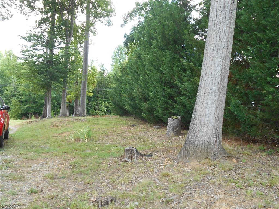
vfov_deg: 38.7
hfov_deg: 50.1
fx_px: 298
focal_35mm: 37
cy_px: 104
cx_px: 140
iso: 80
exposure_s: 1/50
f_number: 3.9
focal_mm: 6.7
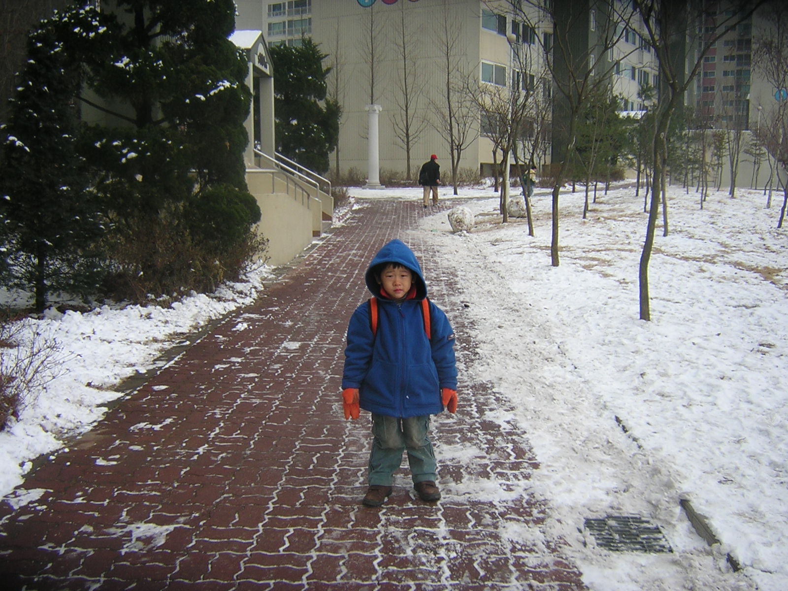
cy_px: 296
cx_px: 394
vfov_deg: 39.7
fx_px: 820
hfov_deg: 51.4
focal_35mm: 36
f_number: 2.6
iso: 100
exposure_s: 1/153
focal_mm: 4.7
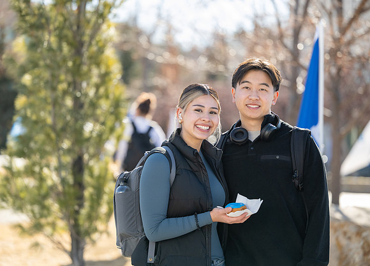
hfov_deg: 16.5
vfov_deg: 11.9
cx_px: 185
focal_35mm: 121
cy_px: 133
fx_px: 1274
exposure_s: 1/2500
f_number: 2.8
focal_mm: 115
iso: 640
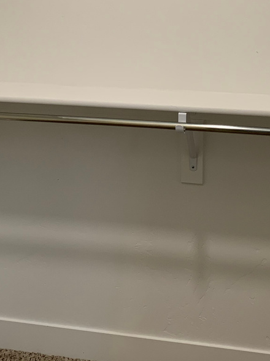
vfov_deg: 27.8
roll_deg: -0.3
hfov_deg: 21.6
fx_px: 707
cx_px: 129
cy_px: 60
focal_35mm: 68
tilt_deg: -5.8
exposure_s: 1/60
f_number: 1.8
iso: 125
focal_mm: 4.25
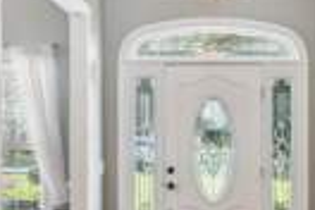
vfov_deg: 21.8
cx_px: 217
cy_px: 136
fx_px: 542
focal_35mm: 62
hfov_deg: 32.0
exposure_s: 1/8
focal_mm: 17
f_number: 8
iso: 250
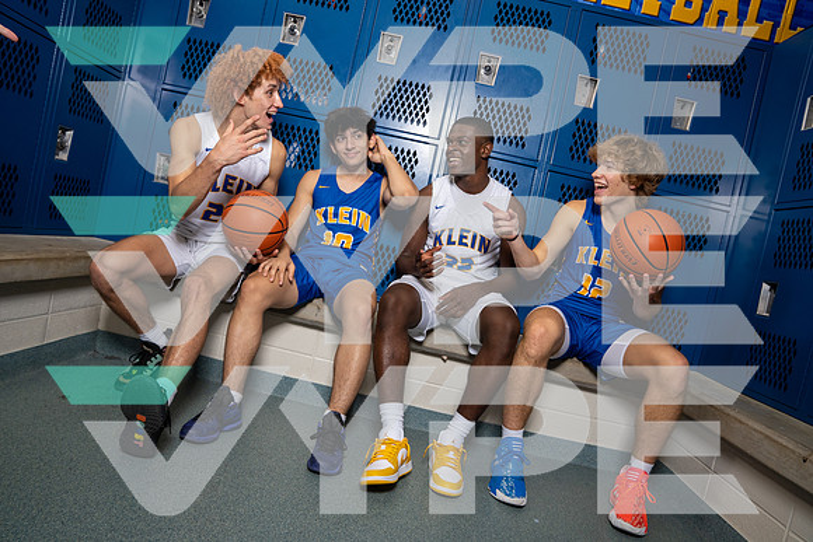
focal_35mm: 24
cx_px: 406
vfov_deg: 53.2
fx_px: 542
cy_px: 271
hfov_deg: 73.7
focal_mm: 24
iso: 800
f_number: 8
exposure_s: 1/200
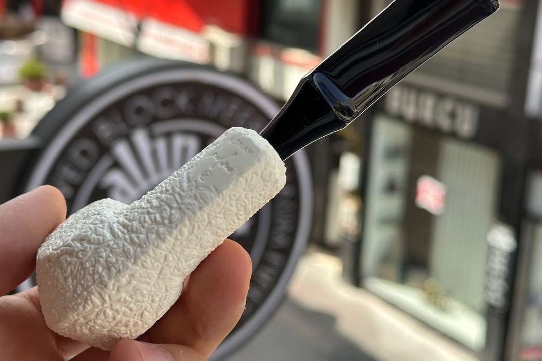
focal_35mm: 62
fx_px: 933
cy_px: 152
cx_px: 263
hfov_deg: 32.4
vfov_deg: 21.9
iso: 64
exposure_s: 1/880
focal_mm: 6.86
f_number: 1.78
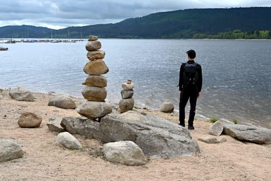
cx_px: 118
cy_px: 82
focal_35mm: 34
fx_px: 253
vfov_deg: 39.2
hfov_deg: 56.2
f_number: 7.1
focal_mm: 27.5
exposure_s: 1/400
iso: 100
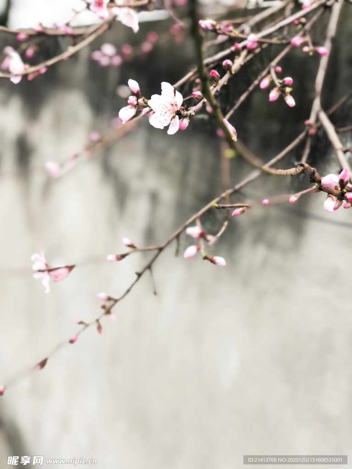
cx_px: 176
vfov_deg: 36.8
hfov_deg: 28.0
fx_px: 705
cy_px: 234
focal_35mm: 52
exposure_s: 1/30
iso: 100
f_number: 2.4
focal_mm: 6
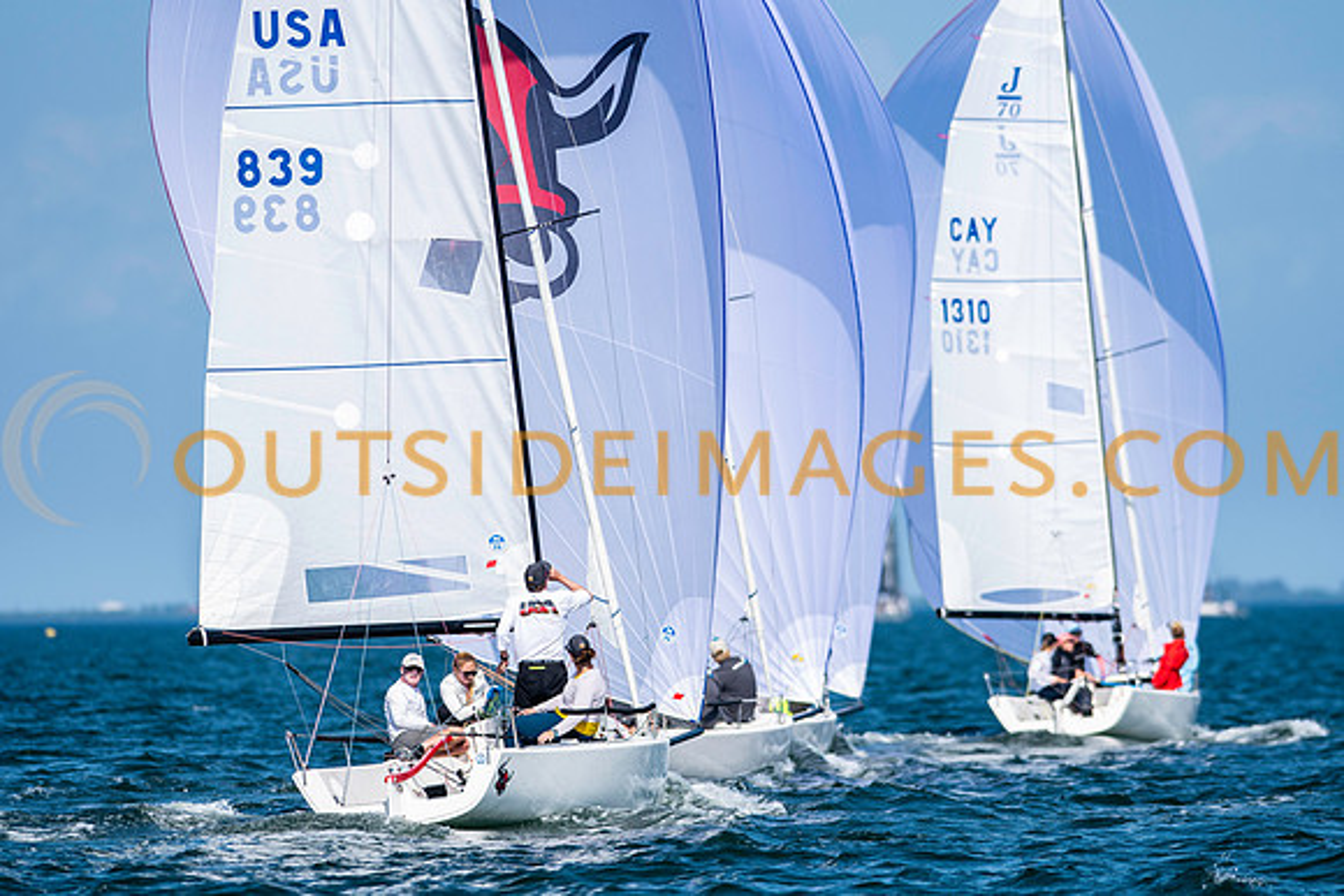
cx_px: 672
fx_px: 16803
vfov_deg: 3.1
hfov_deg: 4.6
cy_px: 448
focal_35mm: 450
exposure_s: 1/3200
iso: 200
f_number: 5
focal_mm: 300
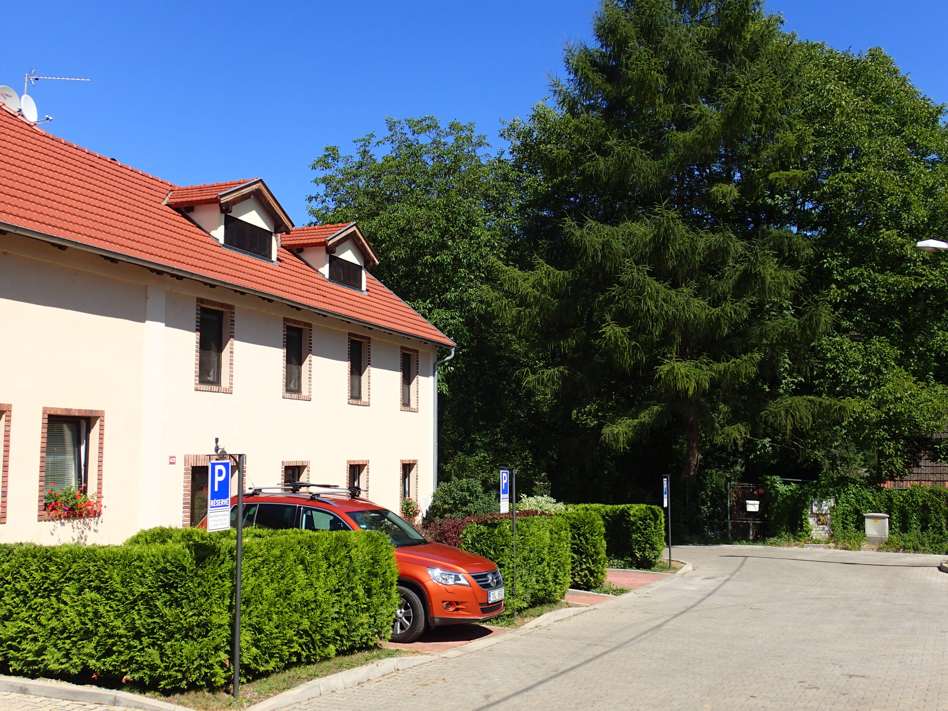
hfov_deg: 52.6
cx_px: 474
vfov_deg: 40.7
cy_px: 356
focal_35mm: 35
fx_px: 959
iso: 100
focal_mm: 6.42
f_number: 3.5
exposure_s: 1/1000
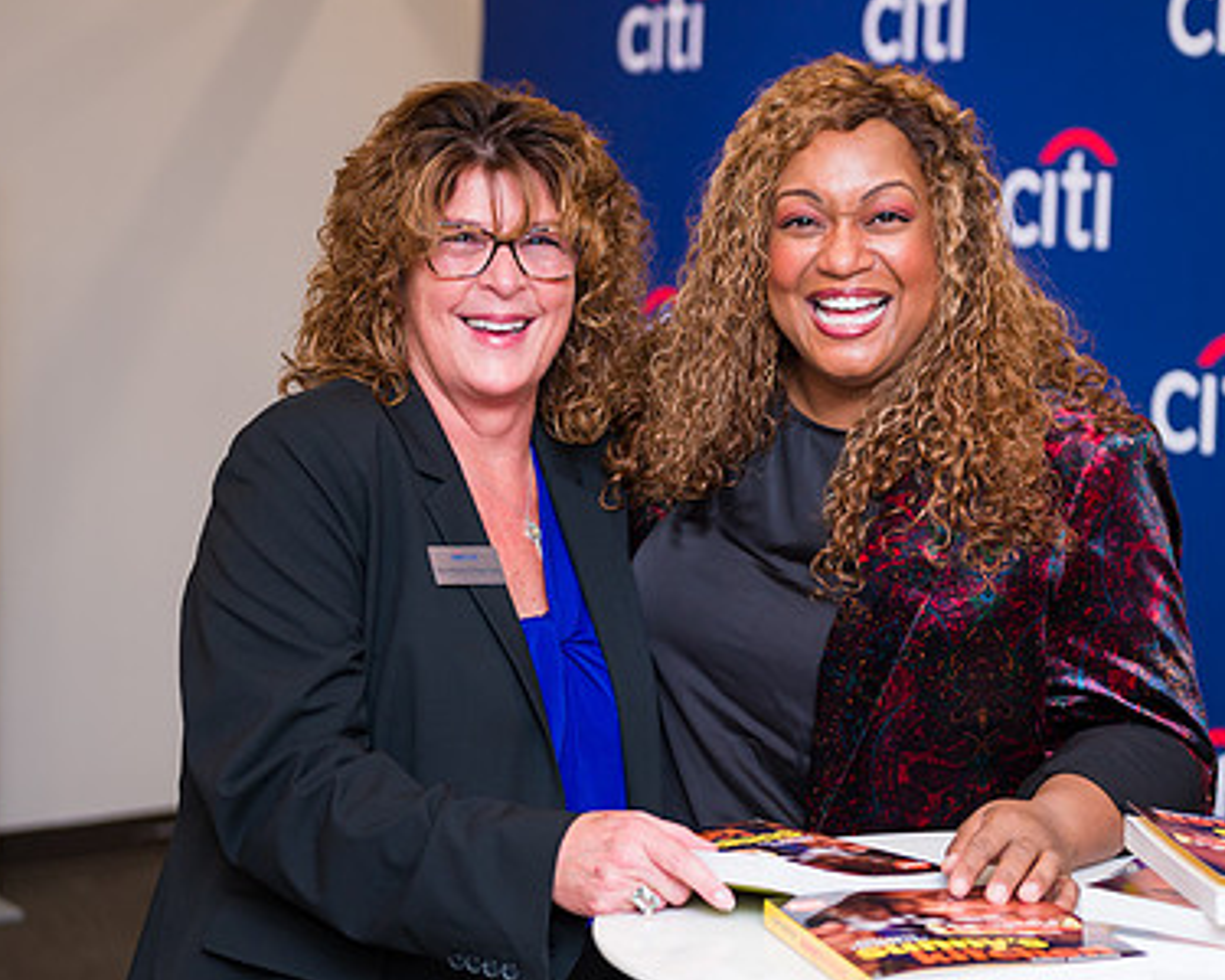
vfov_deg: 17.7
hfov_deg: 21.8
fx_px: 3154
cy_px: 438
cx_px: 875
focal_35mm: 87
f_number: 3.2
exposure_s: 1/200
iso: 400
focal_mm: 60
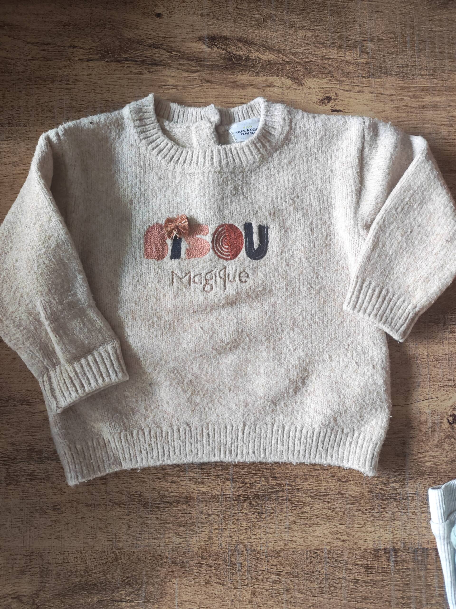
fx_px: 422
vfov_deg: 71.6
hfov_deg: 56.8
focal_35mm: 24
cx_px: 228
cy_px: 304
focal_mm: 6.12
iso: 1000
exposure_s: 1/50
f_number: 1.9
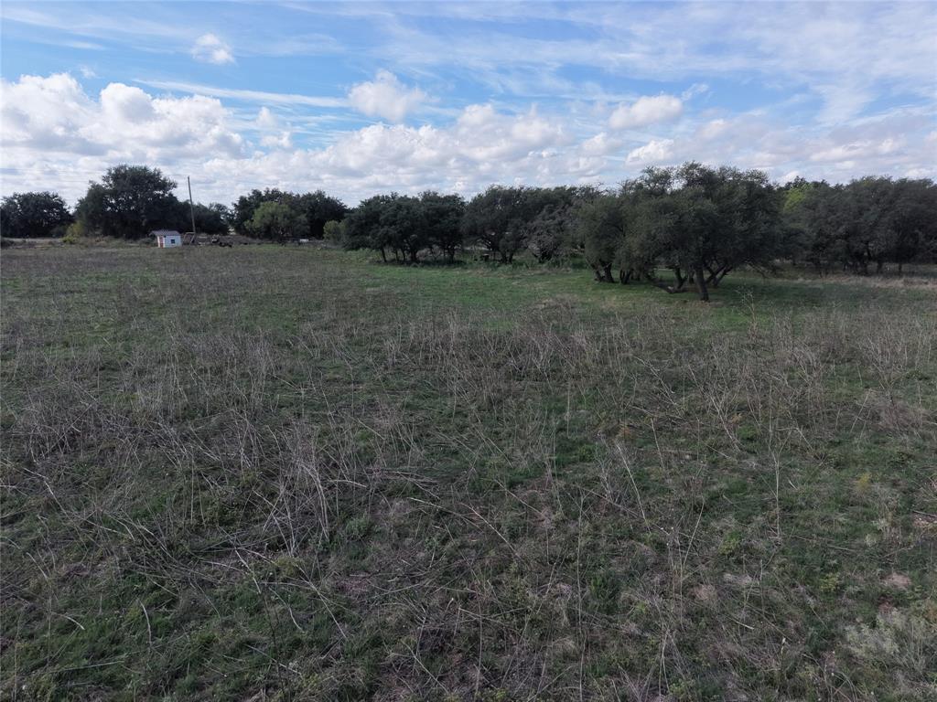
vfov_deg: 56.8
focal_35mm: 24
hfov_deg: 71.6
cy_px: 351
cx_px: 468
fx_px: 650
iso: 400
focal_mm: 8.67
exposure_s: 1/5000
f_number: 1.8
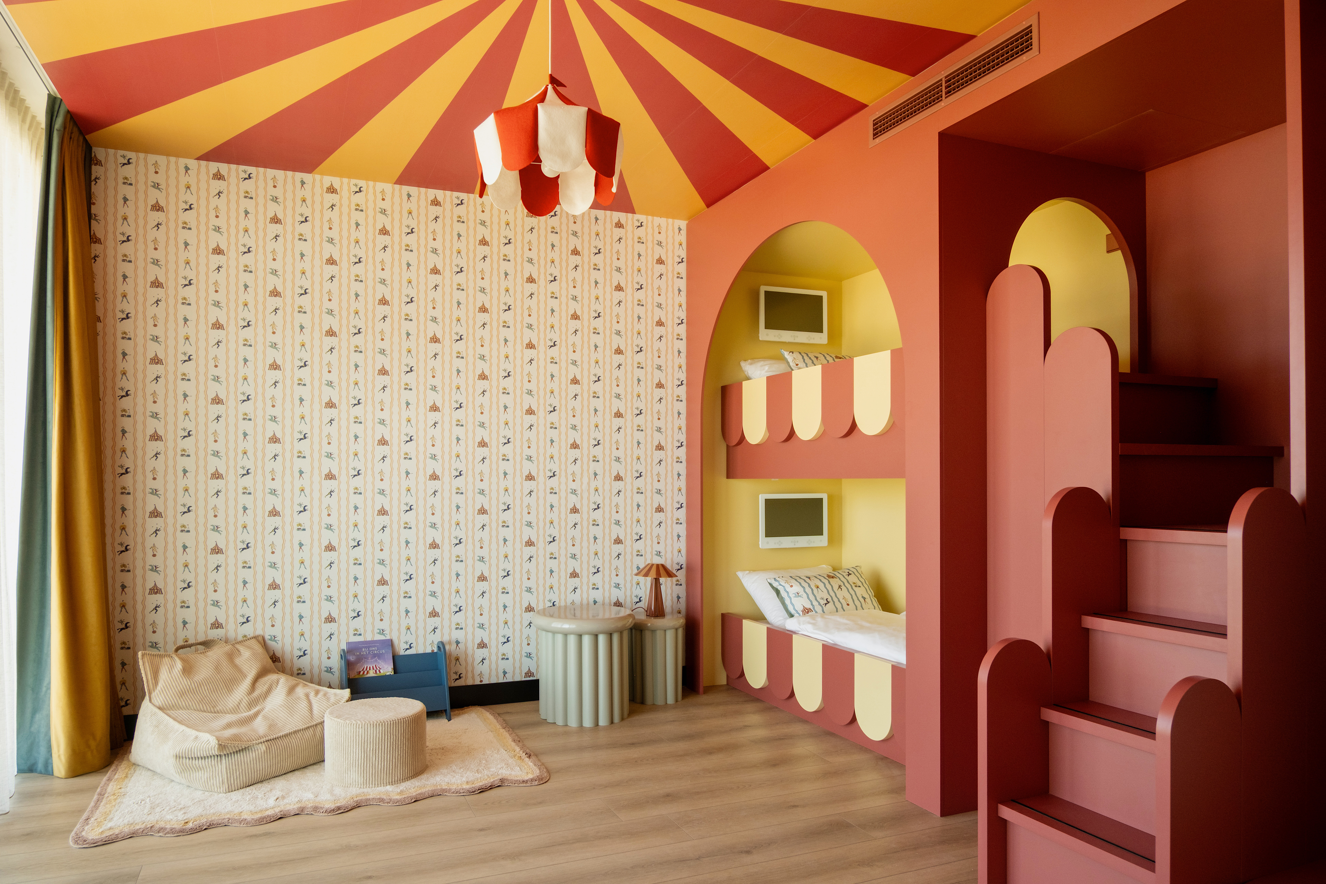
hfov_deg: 76.1
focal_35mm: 23
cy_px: 442
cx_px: 663
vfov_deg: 55.1
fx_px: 847
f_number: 9
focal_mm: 15
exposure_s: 1/8
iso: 250
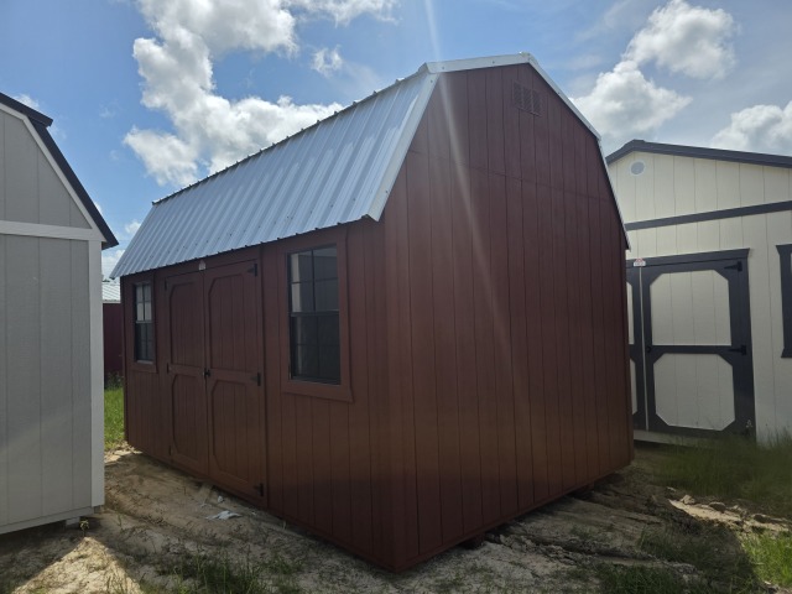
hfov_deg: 73.9
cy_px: 297
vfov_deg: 58.9
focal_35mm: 23
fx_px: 526
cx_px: 396
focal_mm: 6.3
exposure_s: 1/7944
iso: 80
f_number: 1.7
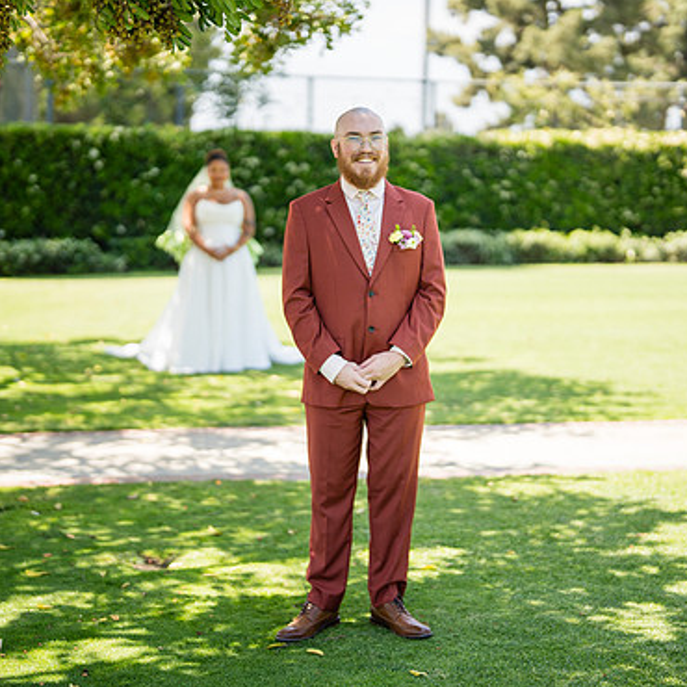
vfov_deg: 24.3
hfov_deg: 24.3
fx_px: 1594
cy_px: 324
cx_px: 360
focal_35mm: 71
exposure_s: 1/2500
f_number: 1.2
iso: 100
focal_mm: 50
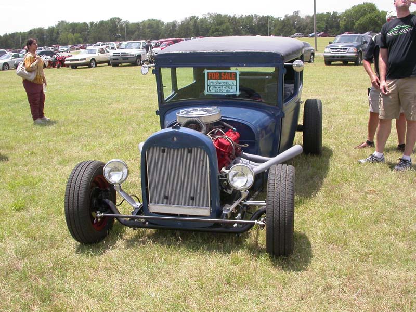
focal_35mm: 38
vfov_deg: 37.7
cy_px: 156
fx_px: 457
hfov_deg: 49.0
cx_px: 208
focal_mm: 7.85
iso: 100
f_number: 6
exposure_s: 1/263
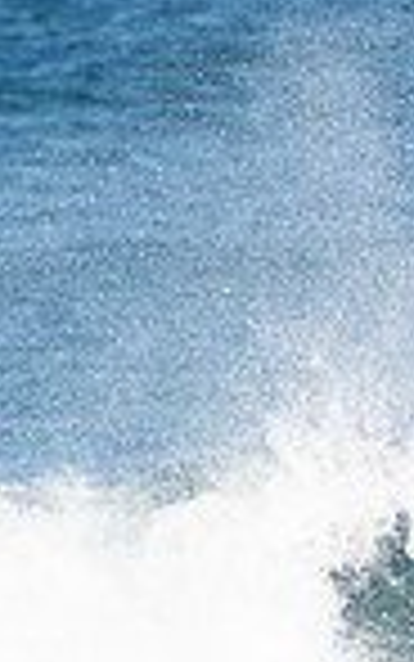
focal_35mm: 2410
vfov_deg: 0.9
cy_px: 709
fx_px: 43464
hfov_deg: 0.5
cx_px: 1296
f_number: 5.6
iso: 360
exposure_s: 1/1000
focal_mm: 400
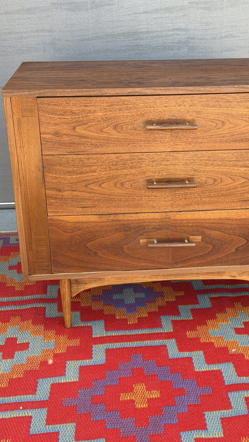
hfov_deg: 22.5
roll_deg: +0.1
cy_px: 222
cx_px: 168
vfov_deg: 39.2
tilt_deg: -19.9
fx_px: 622
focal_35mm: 53
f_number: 1.78
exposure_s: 1/121
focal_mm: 6.76
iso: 50
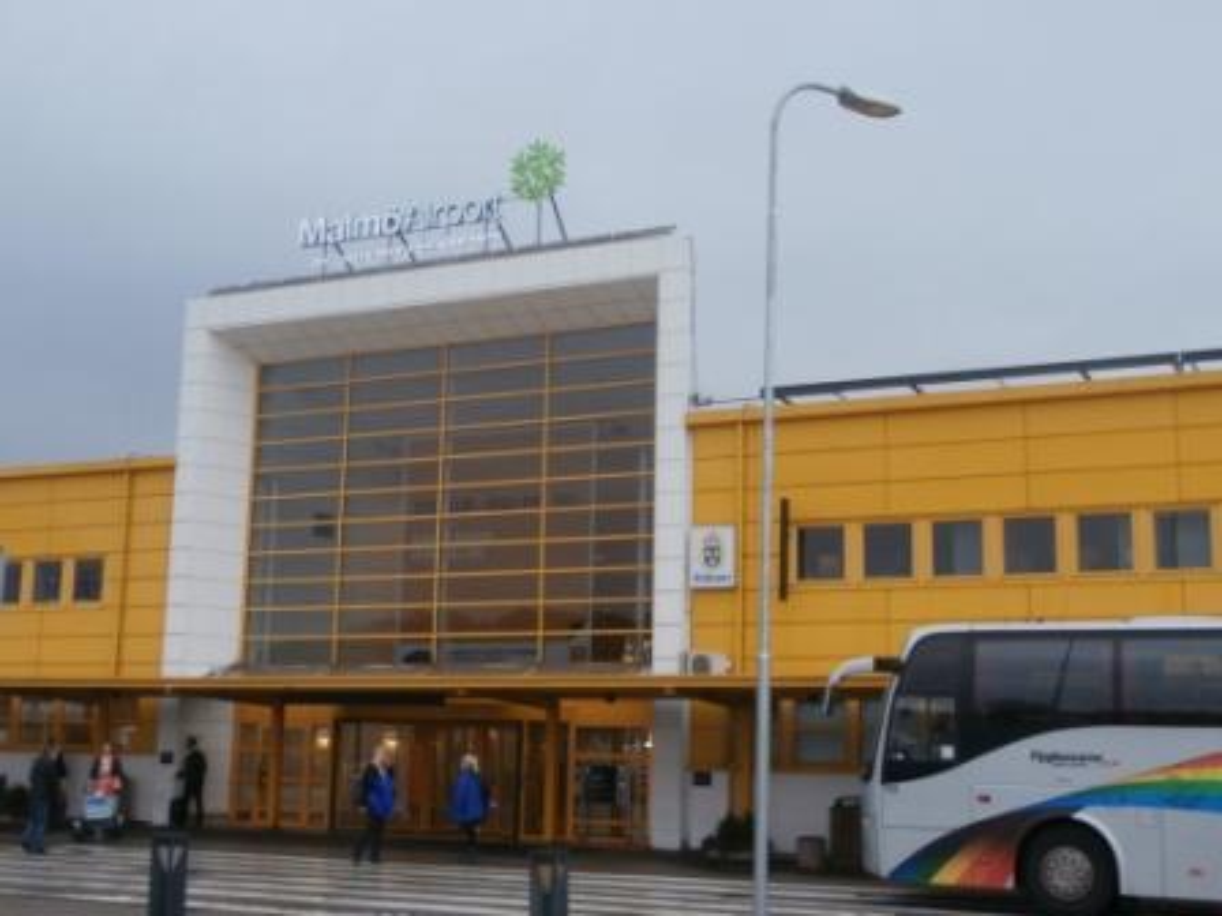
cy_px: 458
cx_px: 611
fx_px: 1659
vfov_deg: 30.9
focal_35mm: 47
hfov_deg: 40.4
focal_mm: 8.29
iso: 100
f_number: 4.2
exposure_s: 1/40
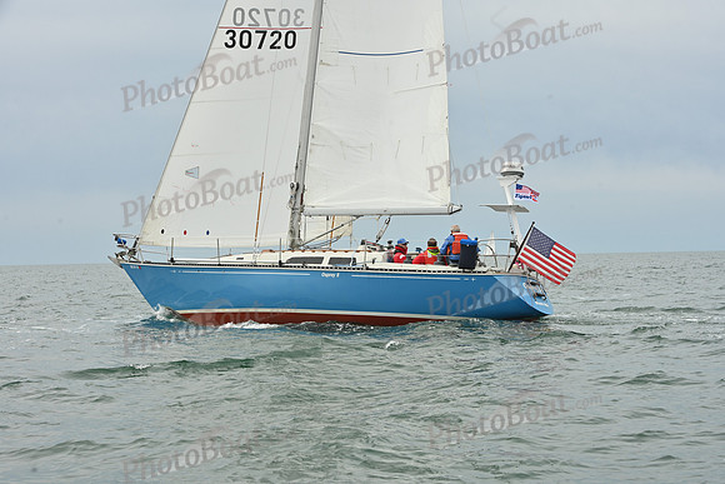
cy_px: 242
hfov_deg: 28.8
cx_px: 362
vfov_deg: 19.5
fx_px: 1410
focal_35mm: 70
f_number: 10
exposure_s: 1/800
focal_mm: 70
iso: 320
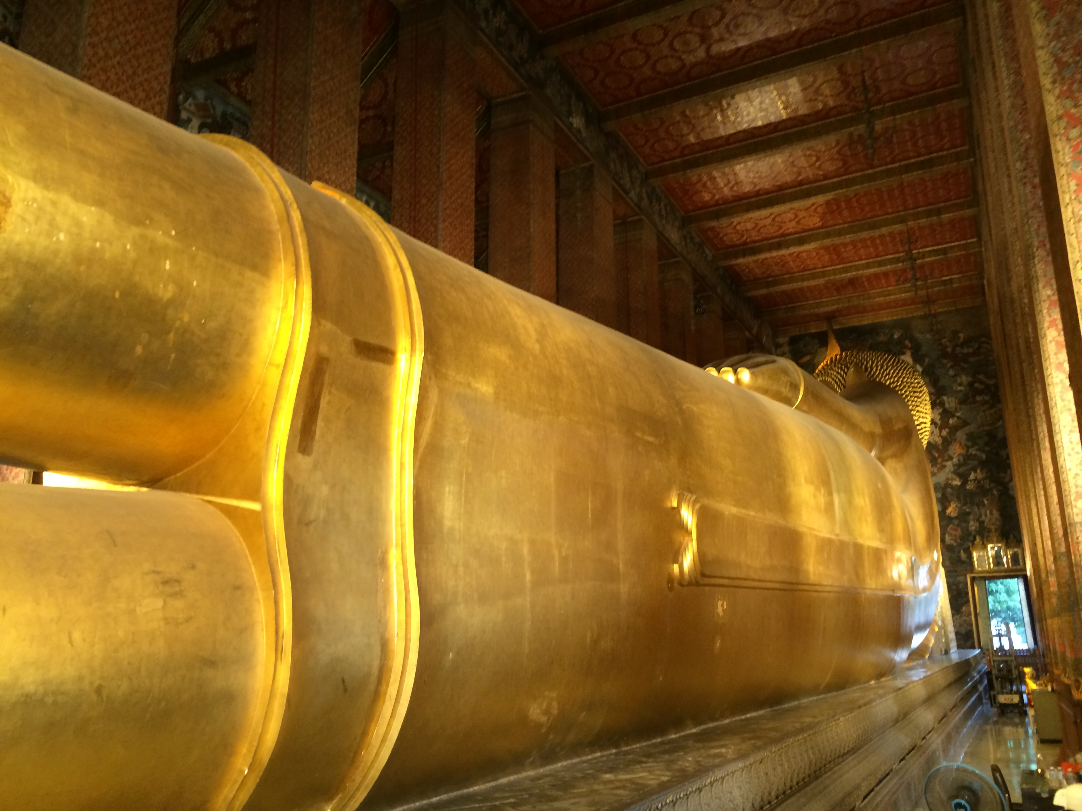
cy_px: 406
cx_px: 541
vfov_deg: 46.8
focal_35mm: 30
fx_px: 938
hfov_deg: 60.0
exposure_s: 1/30
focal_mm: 4.12
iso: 160
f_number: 2.2
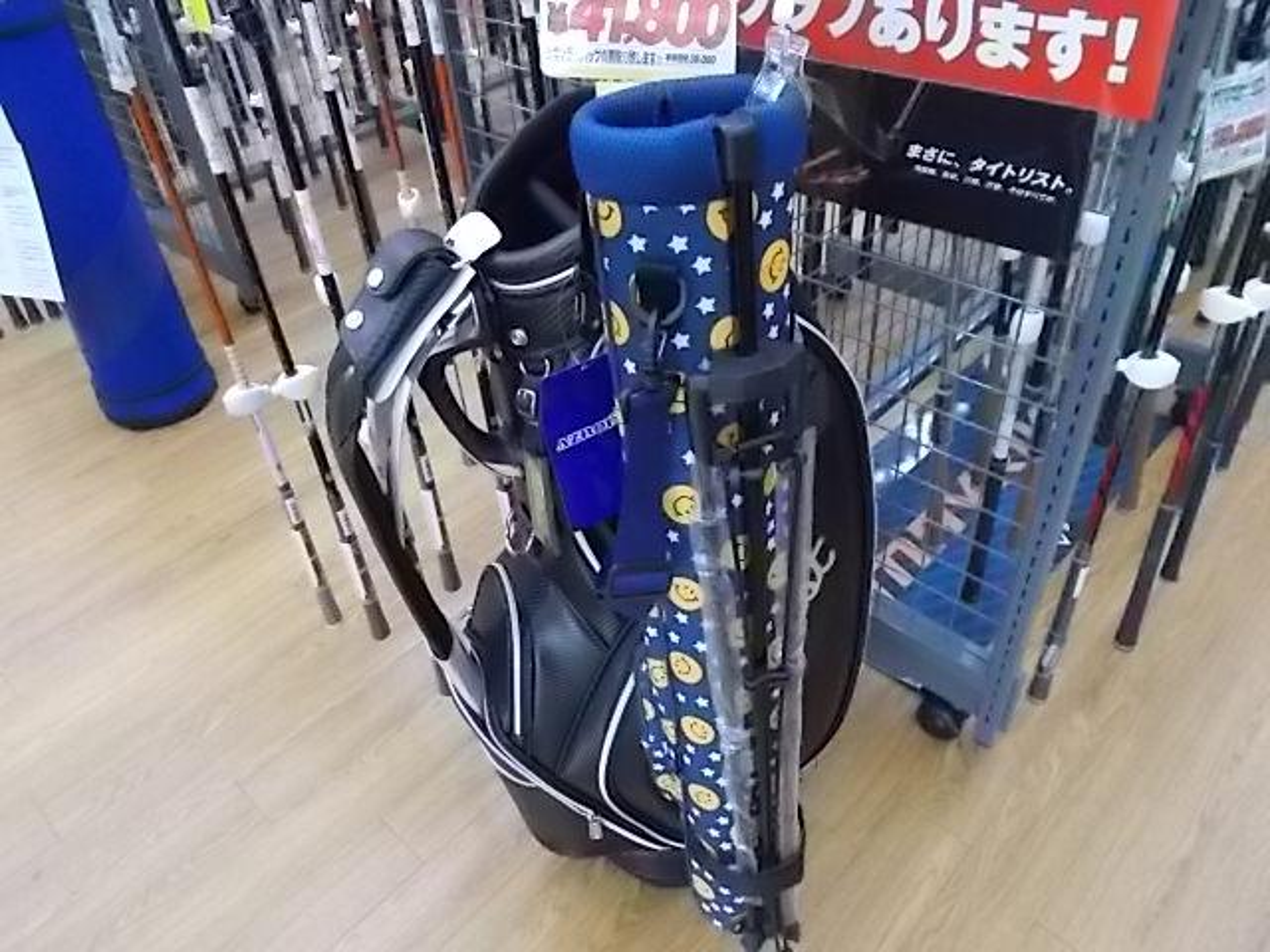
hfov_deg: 67.3
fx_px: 954
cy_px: 476
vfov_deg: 53.1
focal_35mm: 26
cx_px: 635
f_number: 3.2
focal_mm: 4.6
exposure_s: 1/125
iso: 800
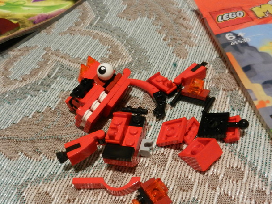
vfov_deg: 38.0
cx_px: 134
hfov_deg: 50.1
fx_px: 291
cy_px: 143
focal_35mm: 37
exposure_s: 1/8
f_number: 3.5
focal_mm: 4.5
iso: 400
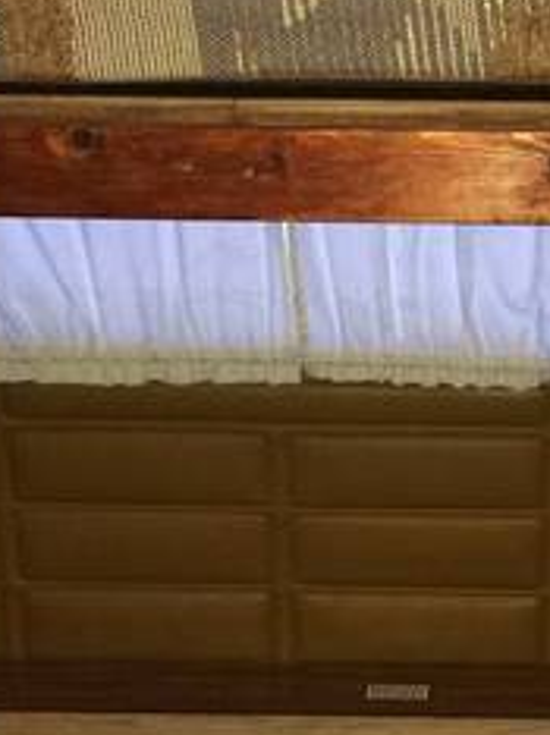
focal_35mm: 104
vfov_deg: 18.9
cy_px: 424
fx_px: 2207
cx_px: 459
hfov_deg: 14.1
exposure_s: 1/16
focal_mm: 4.12
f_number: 2.2
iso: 125
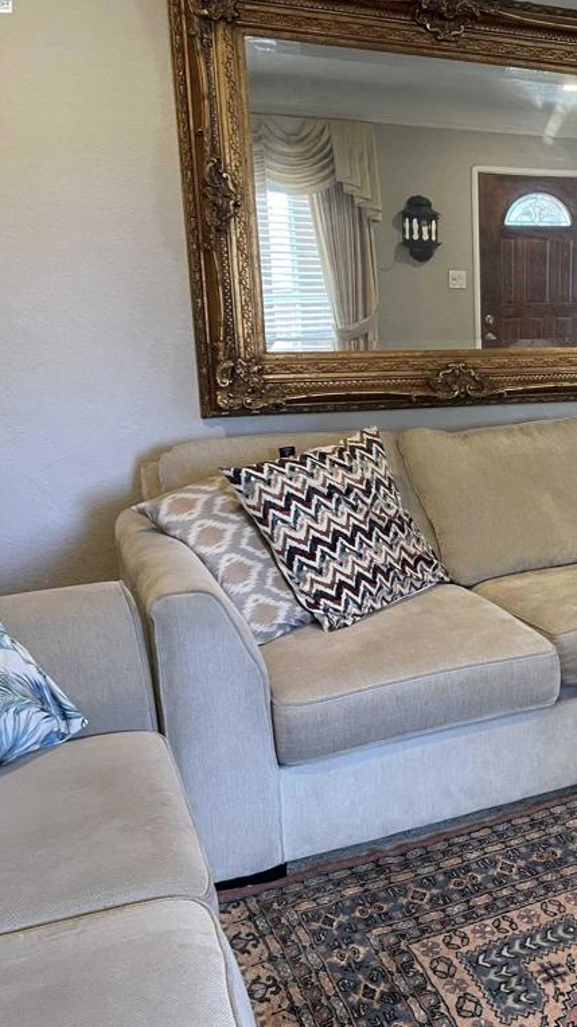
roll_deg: +0.0
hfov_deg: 28.3
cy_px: 511
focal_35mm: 38
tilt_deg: -12.2
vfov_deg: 52.8
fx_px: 1034
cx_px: 640
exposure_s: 1/60
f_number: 1.6
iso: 125
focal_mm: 4.2
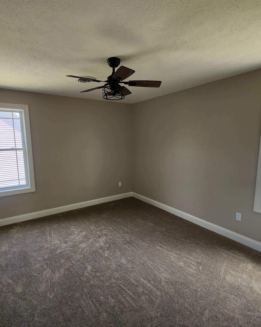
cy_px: 164
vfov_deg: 89.6
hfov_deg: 76.7
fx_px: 164
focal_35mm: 17
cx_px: 116
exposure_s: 1/60
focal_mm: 2.2
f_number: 2.2
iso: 100
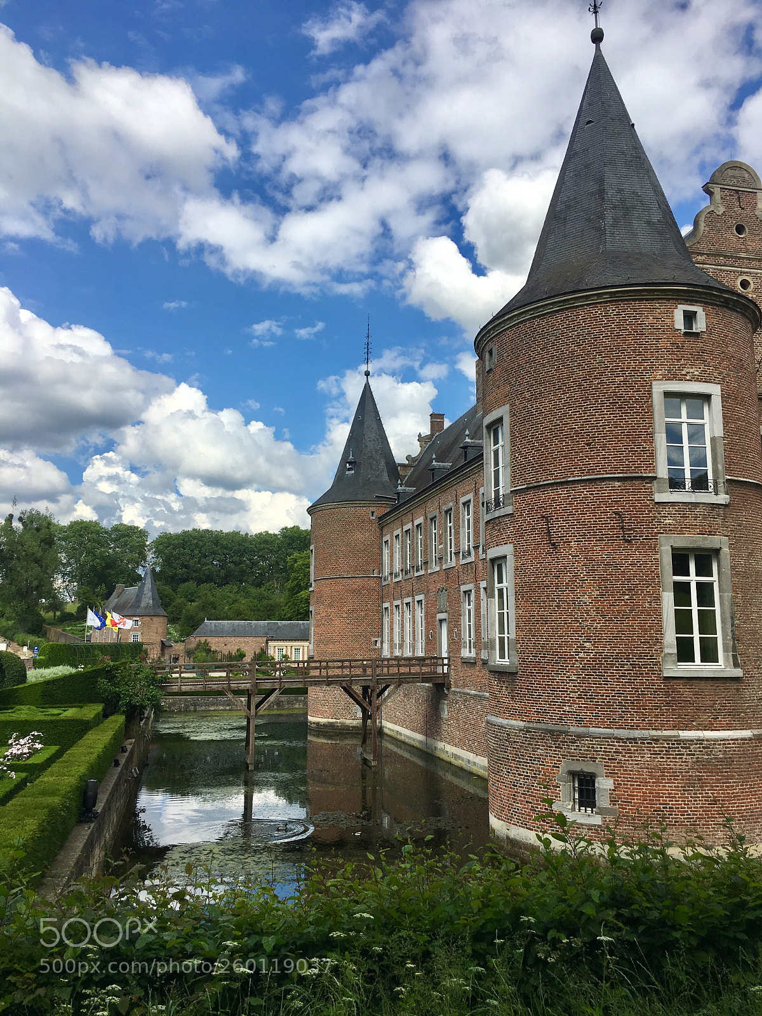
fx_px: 851
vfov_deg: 61.7
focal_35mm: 29
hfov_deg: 48.2
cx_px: 381
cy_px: 508
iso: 25
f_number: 2.2
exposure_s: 1/2137
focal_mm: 4.15
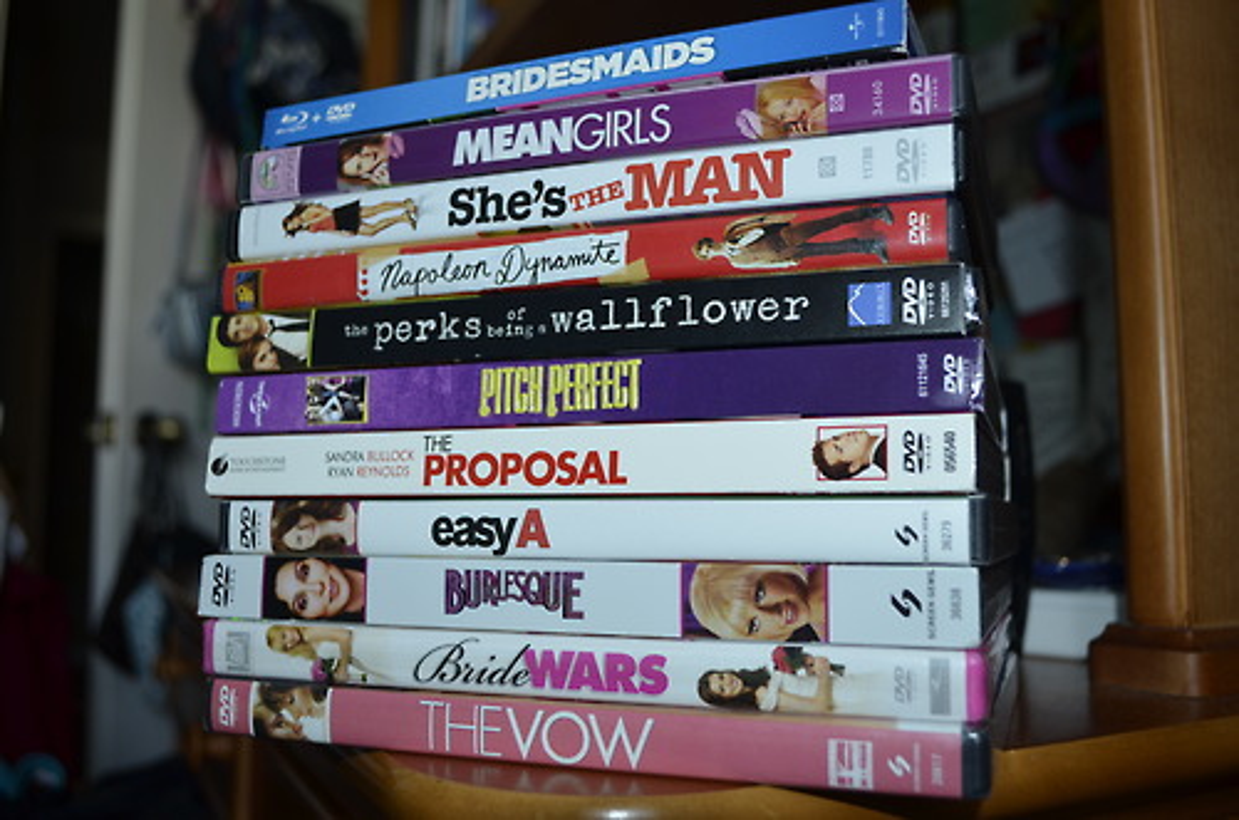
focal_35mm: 33
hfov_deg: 57.3
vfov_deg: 39.8
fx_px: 1133
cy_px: 410
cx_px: 620
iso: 280
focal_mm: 22
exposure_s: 1/60
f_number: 3.8
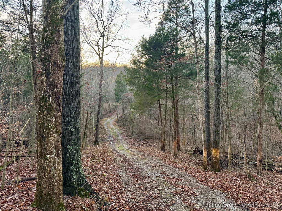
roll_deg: +1.5
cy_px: 106
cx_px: 141
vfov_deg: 56.8
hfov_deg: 71.6
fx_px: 196
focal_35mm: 24
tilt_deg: -2.3
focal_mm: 6.76
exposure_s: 1/69
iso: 200
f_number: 1.78
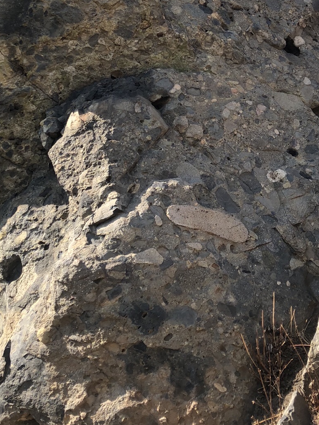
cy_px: 83
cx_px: 237
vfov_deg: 34.4
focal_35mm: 54
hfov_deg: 26.7
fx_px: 663
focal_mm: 3.99
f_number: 1.8
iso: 20
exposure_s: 1/727
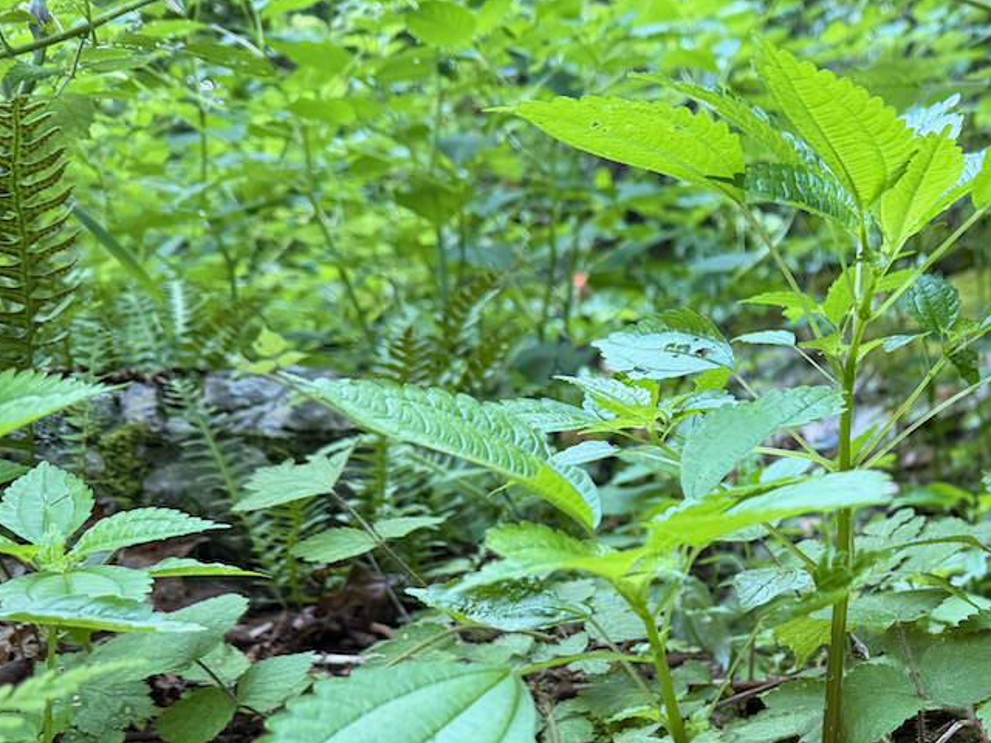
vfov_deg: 28.7
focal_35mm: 48
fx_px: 1374
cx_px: 893
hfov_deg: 37.1
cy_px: 707
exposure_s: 1/60
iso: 320
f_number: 1.78
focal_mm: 6.76
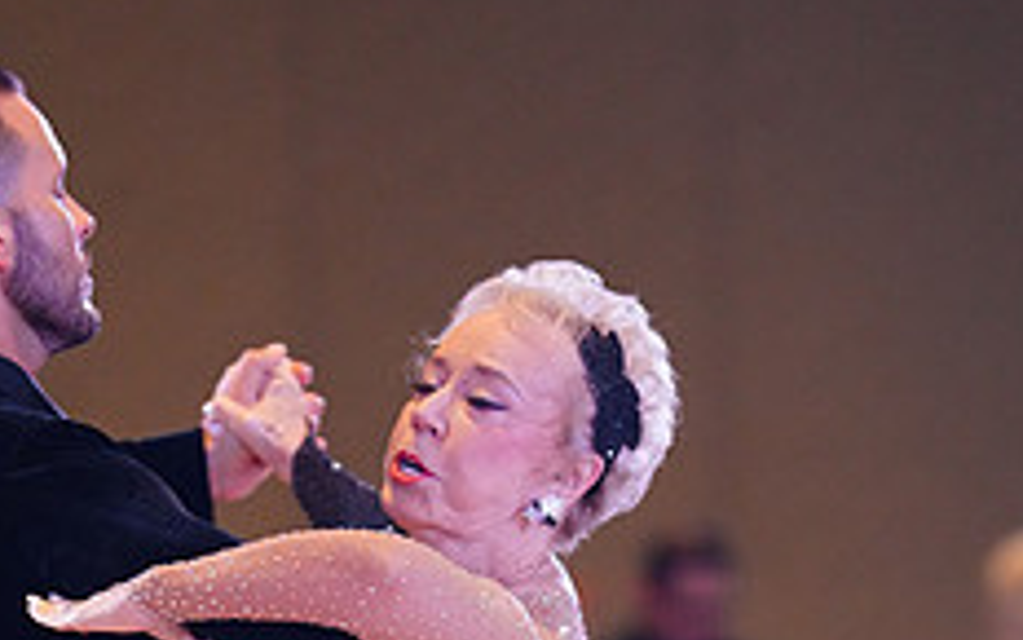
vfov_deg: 2.6
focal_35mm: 509
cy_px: 1187
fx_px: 14191
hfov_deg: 4.1
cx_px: 342
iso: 5000
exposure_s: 1/400
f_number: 2.8
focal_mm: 200
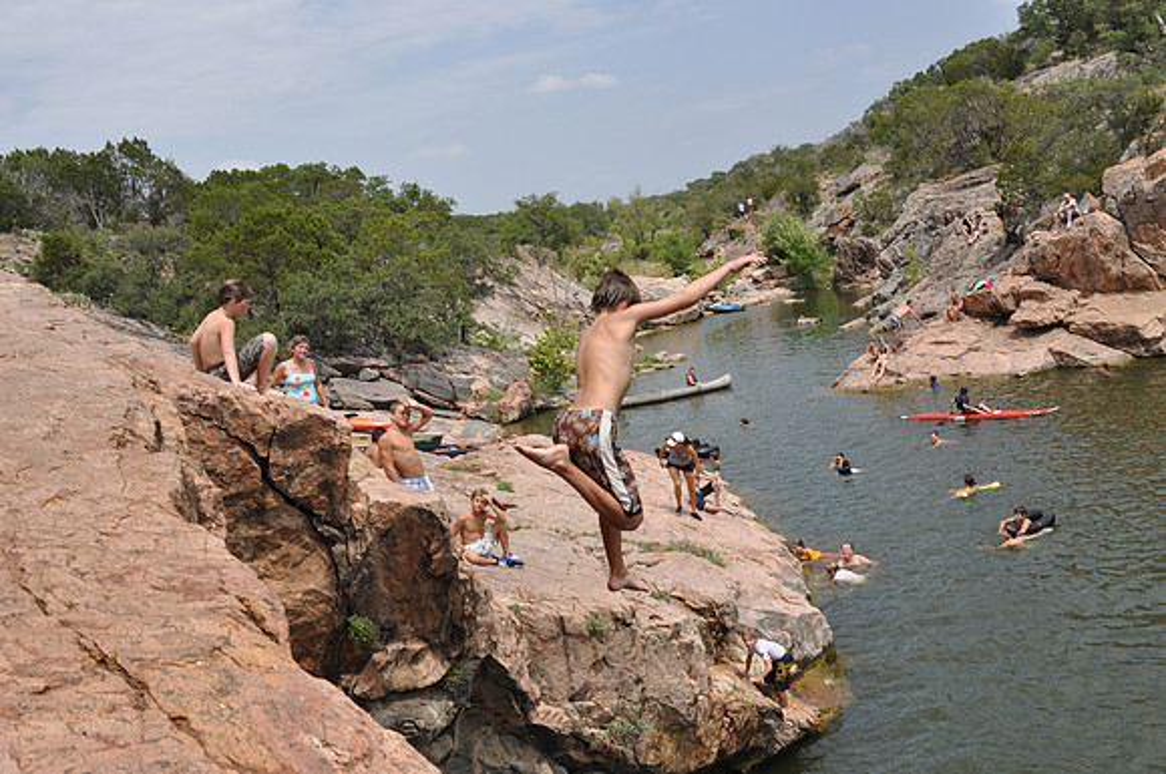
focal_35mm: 36
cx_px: 583
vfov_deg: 36.8
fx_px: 1164
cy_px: 387
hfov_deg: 53.2
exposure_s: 1/640
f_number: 8
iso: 200
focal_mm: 24
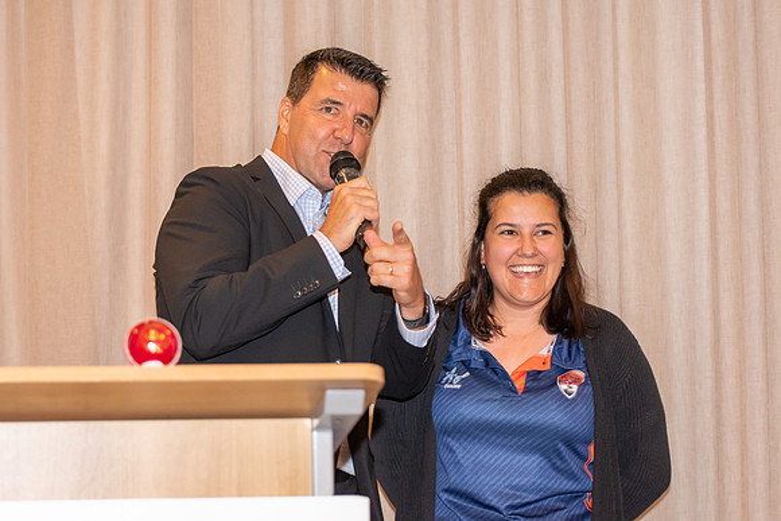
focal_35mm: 113
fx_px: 2450
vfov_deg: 12.1
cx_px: 361
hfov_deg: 18.1
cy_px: 241
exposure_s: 1/60
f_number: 2.8
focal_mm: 70
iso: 1000
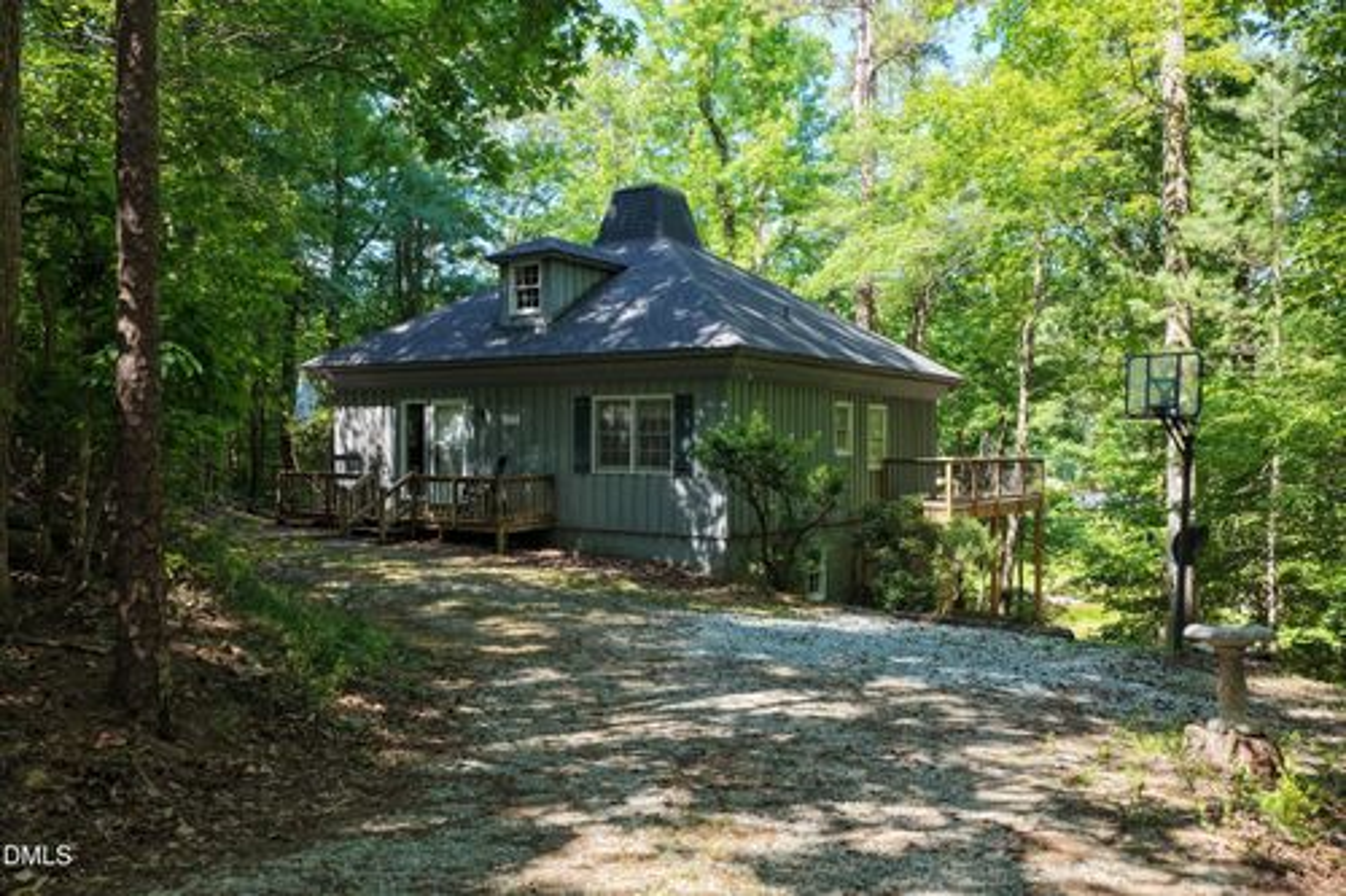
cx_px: 673
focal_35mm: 28
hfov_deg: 65.5
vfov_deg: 46.4
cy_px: 448
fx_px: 1046
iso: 400
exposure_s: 1/320
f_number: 2.8
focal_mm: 14.45
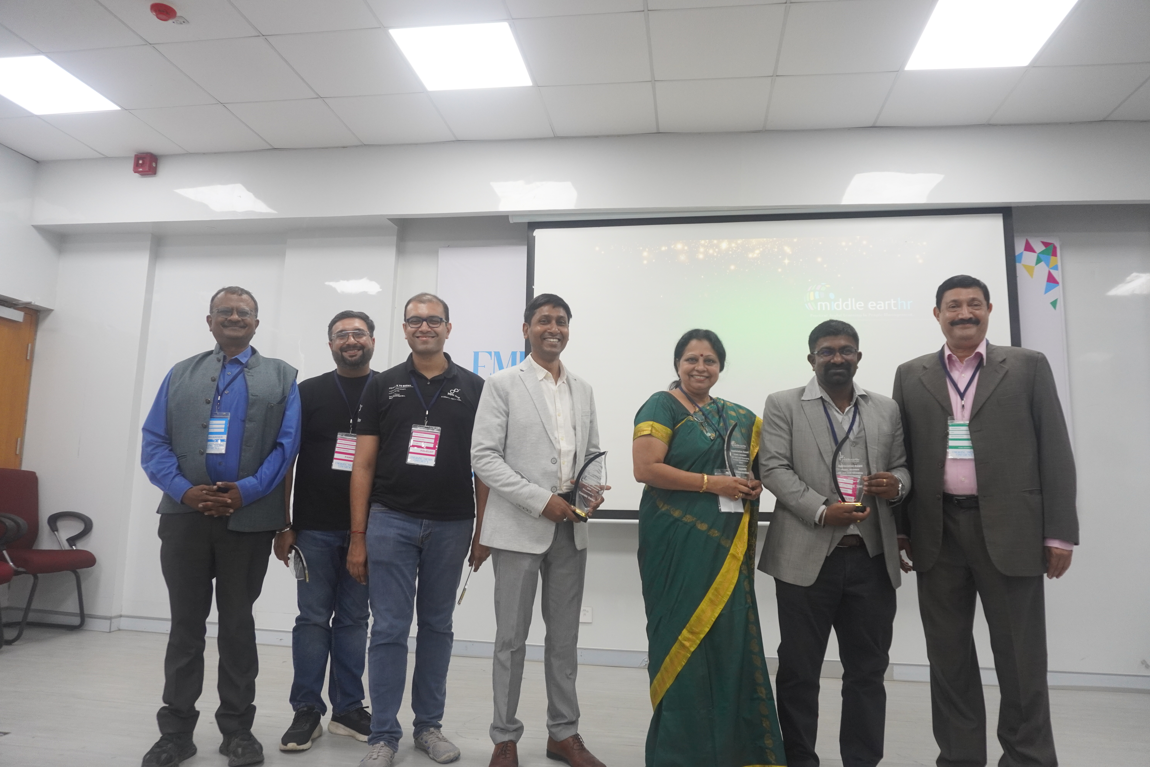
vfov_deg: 53.1
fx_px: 767
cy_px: 384
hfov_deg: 73.7
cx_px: 575
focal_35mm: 24
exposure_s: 1/160
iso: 1000
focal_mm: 16
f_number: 4
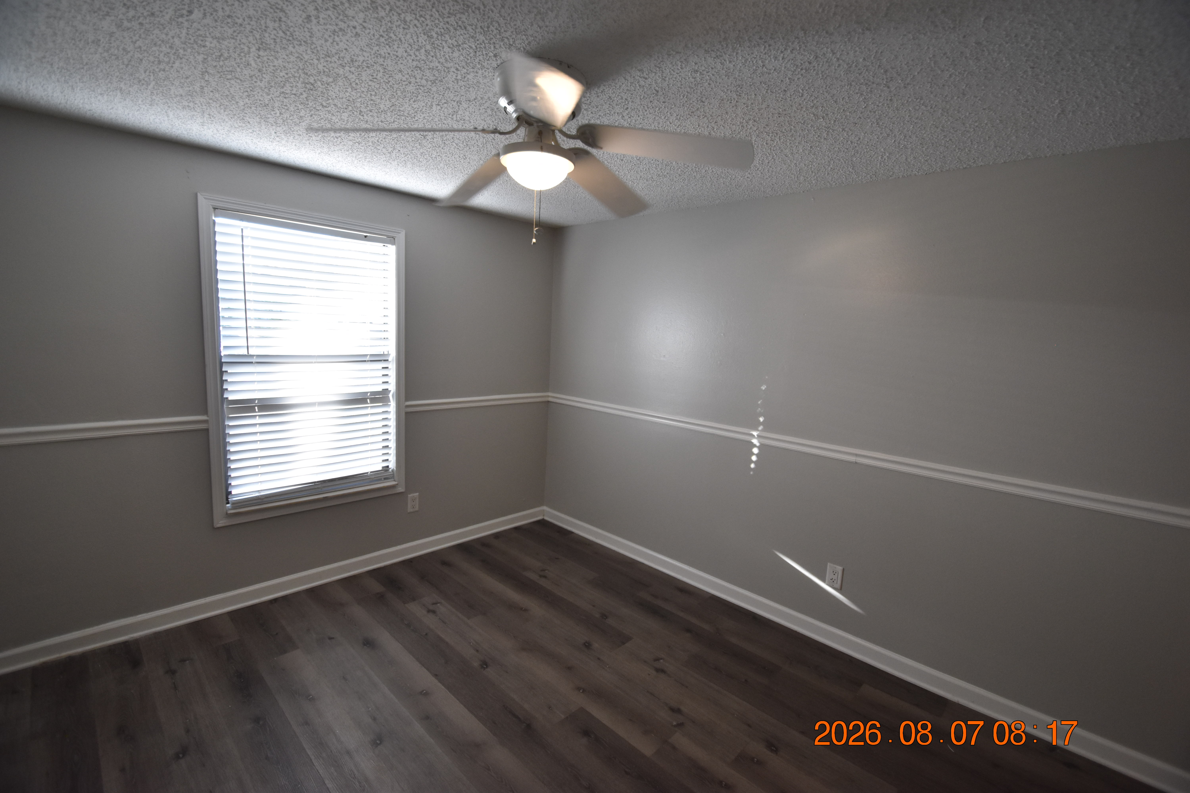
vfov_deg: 77.3
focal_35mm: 15
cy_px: 396
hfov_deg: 100.4
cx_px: 595
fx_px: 496
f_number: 3.5
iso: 800
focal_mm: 10
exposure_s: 1/125
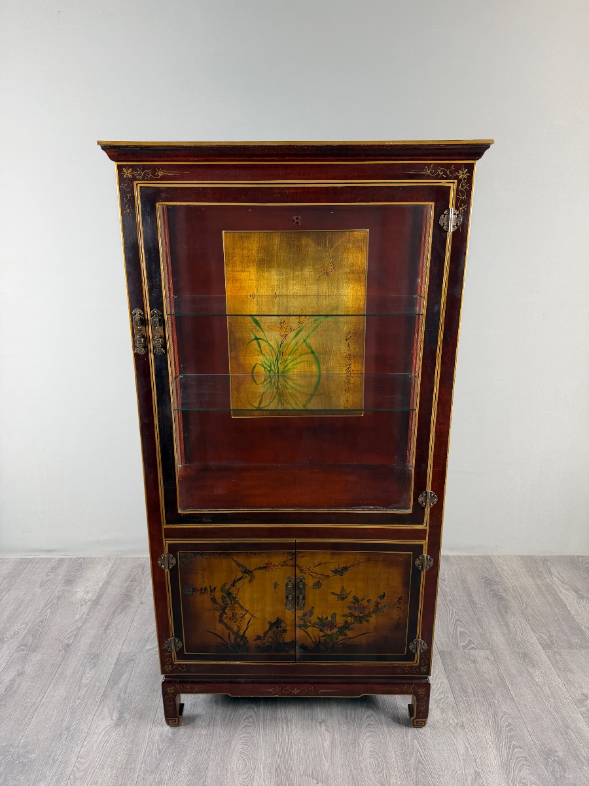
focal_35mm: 24
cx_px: 294
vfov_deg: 71.6
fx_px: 544
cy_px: 393
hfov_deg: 56.8
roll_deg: -0.7
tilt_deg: -16.7
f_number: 1.78
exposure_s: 1/50
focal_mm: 6.76
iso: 125
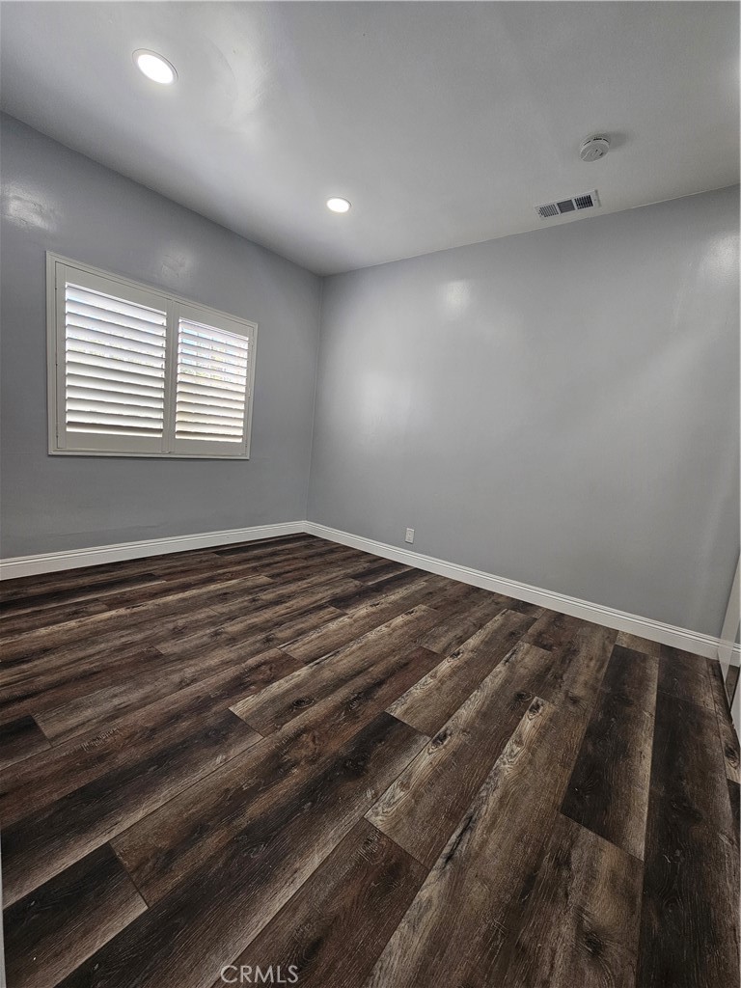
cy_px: 494
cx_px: 370
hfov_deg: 89.9
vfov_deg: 106.2
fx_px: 371
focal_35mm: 13
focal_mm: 2.2
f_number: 2.2
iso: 80
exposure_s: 1/60
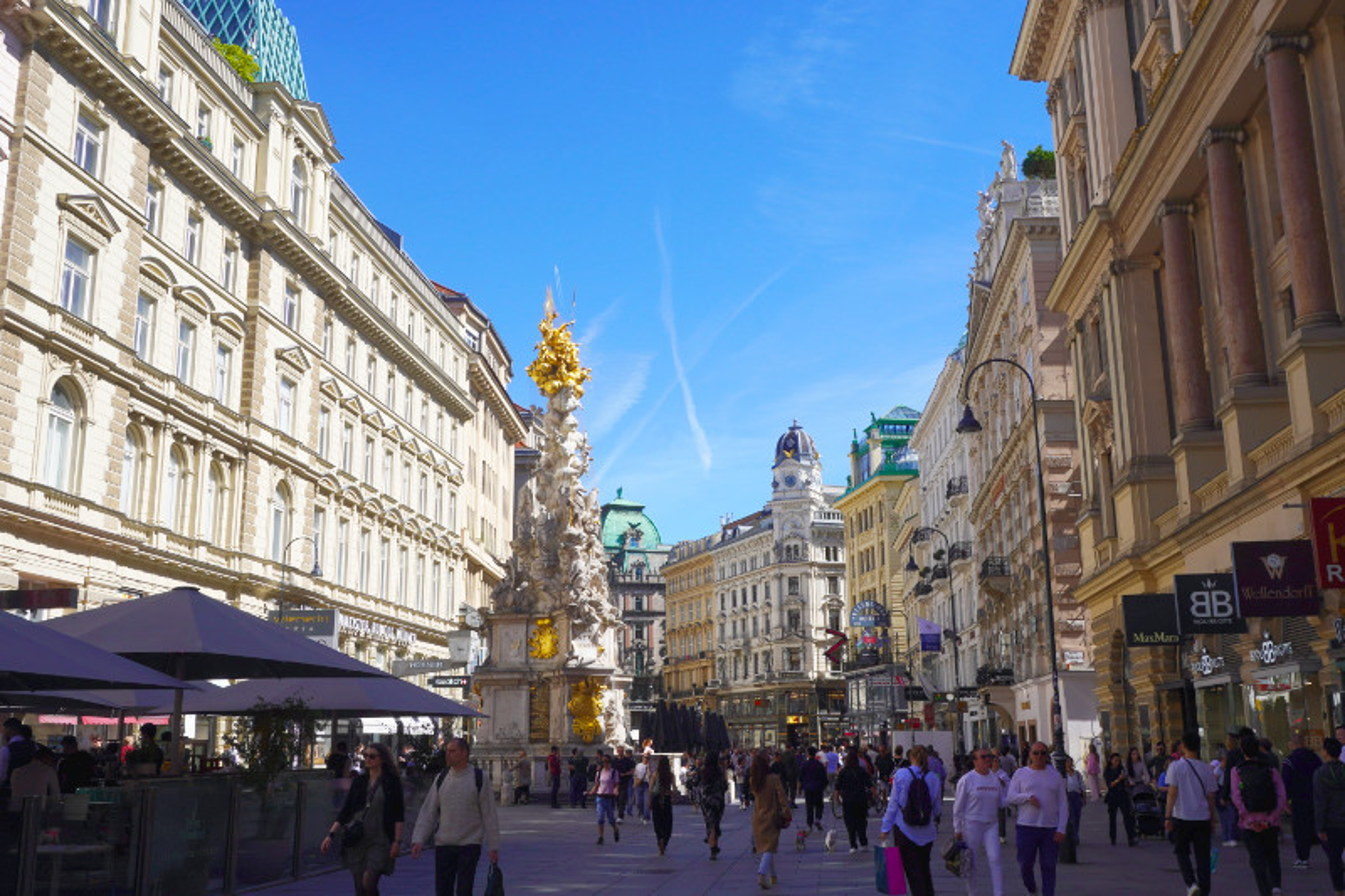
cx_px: 672
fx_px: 1289
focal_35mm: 34
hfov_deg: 55.1
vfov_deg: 38.3
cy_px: 448
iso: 100
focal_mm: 23
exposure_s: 1/200
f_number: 10
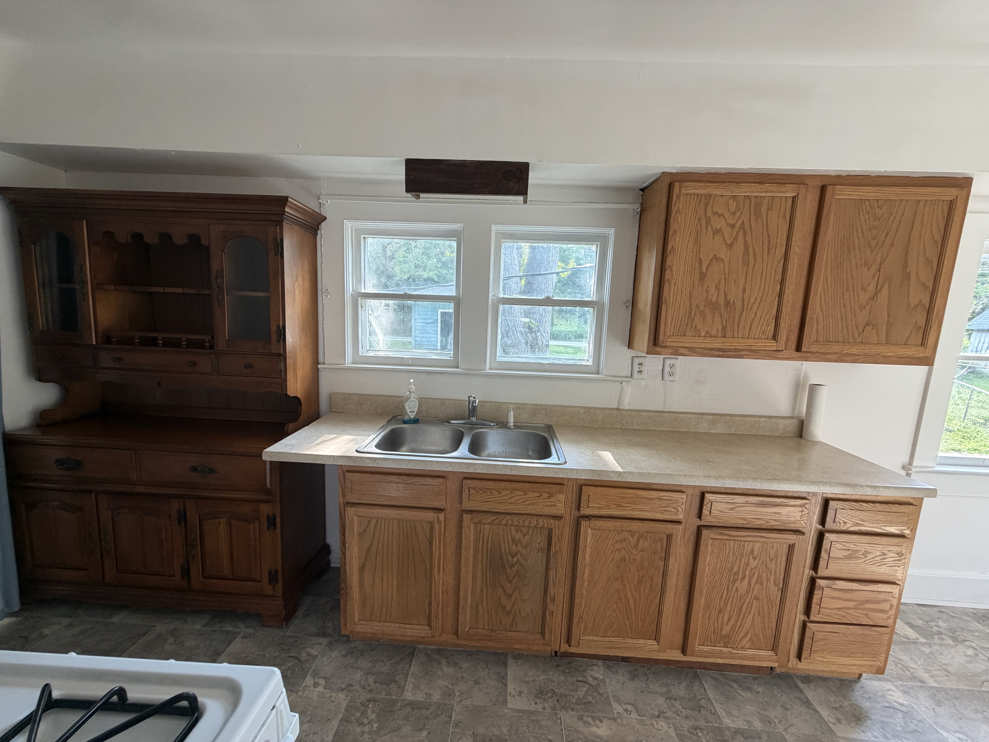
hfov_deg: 102.1
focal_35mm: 14
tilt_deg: -8.4
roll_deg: -1.4
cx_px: 494
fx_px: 400
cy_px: 371
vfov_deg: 85.7
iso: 200
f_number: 2.2
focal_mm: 2.22
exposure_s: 1/121
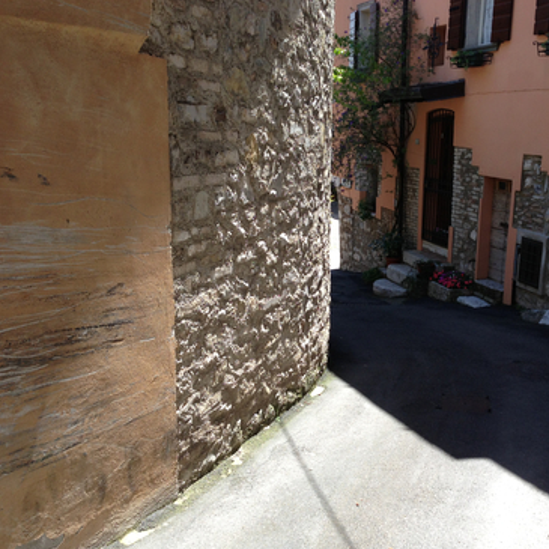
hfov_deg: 41.4
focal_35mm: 40
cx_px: 359
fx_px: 718
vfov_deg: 41.9
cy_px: 279
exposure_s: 1/411
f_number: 2.4
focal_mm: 4.13
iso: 50
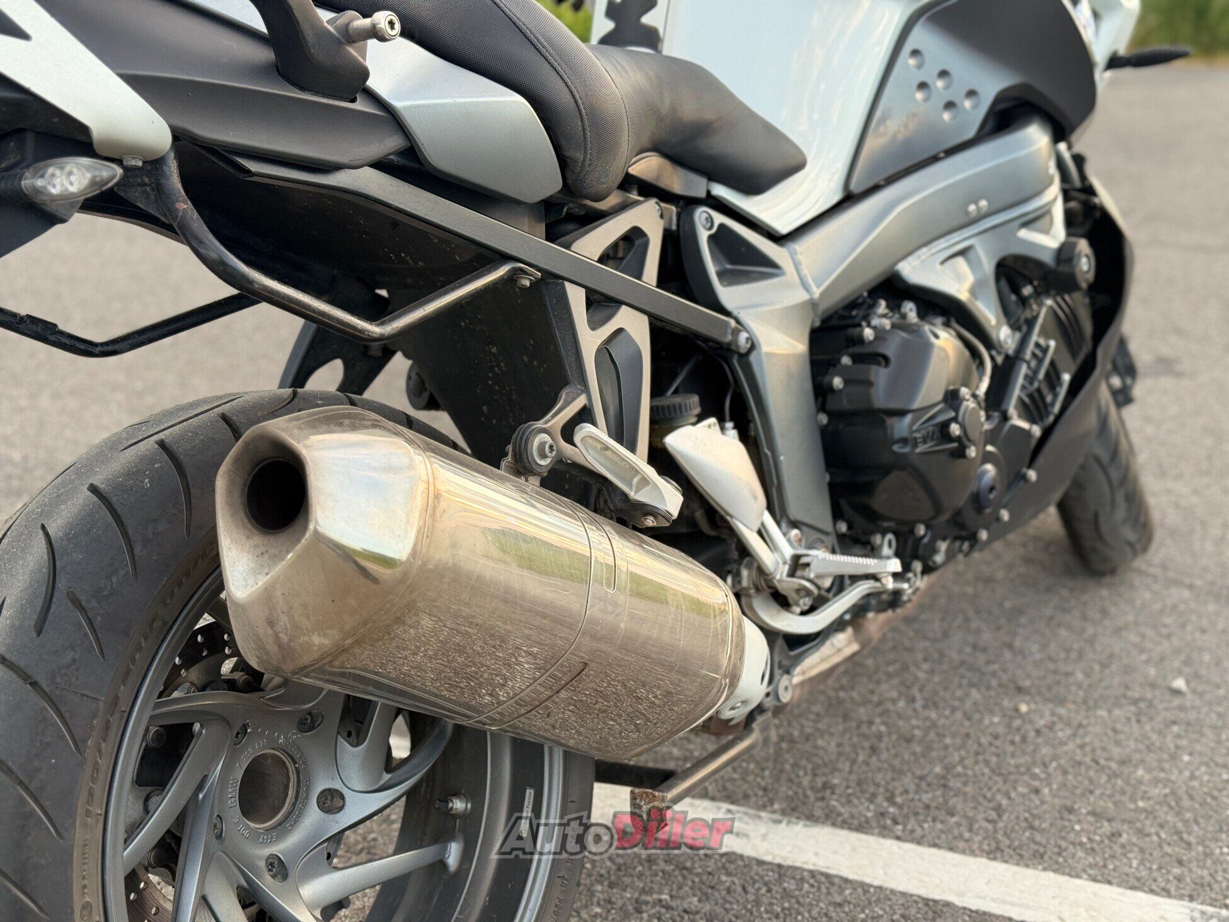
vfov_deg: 30.3
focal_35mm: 48
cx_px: 614
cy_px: 461
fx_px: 1704
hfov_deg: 39.7
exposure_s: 1/254
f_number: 1.78
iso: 100
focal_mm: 6.76
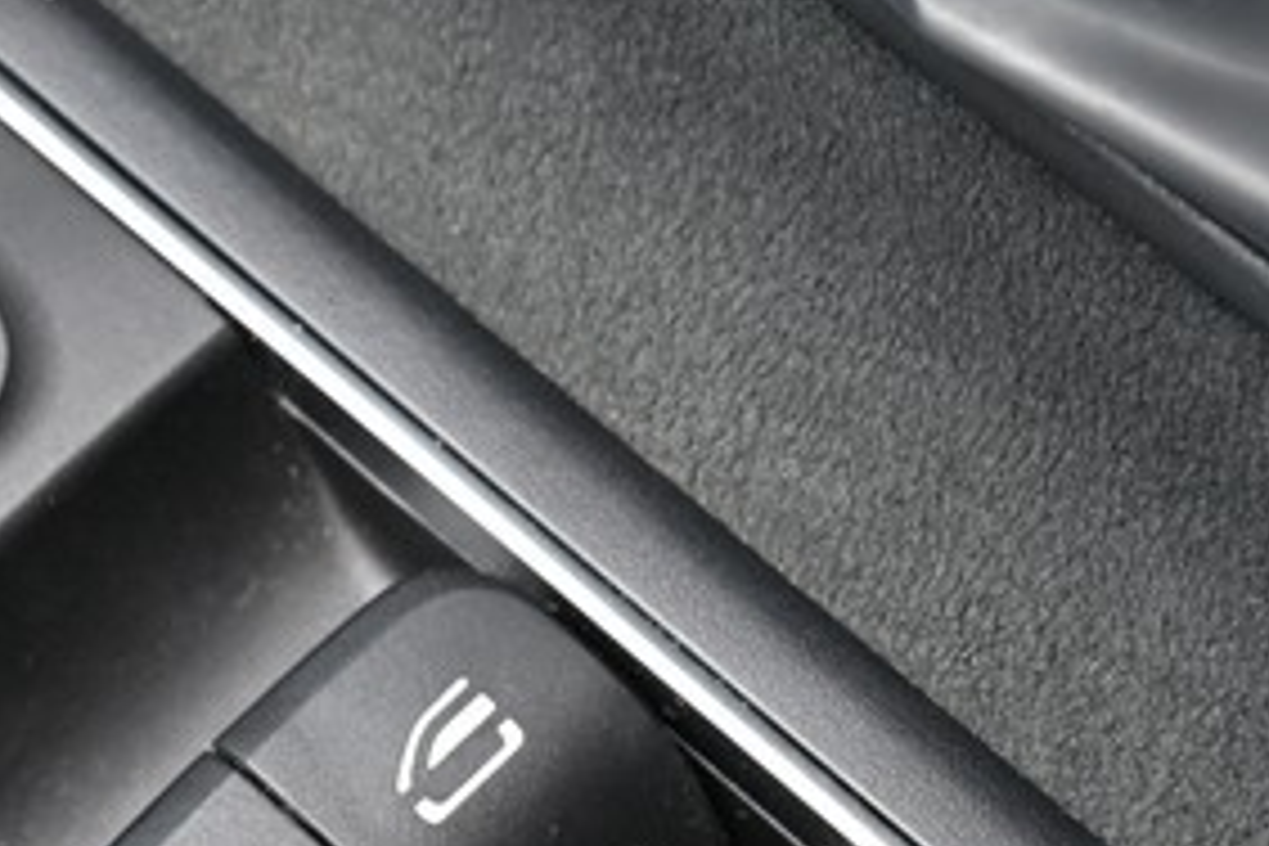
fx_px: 4334
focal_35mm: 123
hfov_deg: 16.6
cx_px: 414
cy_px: 832
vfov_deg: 11.1
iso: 400
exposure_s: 1/125
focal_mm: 31.5
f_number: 5.6
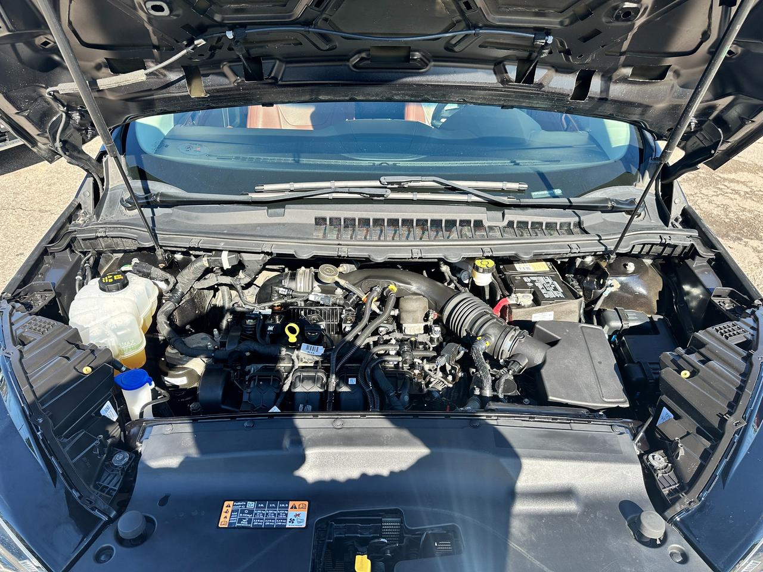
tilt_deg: -31.2
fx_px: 529
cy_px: 286
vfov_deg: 56.8
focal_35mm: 24
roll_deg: +0.1
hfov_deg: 71.6
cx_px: 382
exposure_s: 1/773
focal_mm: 6.86
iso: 80
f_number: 1.78
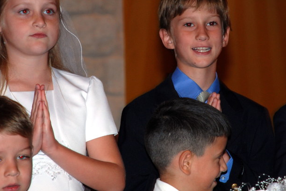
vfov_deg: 4.1
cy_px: 63
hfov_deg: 6.1
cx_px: 176
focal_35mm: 339
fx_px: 2694
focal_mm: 135
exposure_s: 1/60
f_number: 5.6
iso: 200
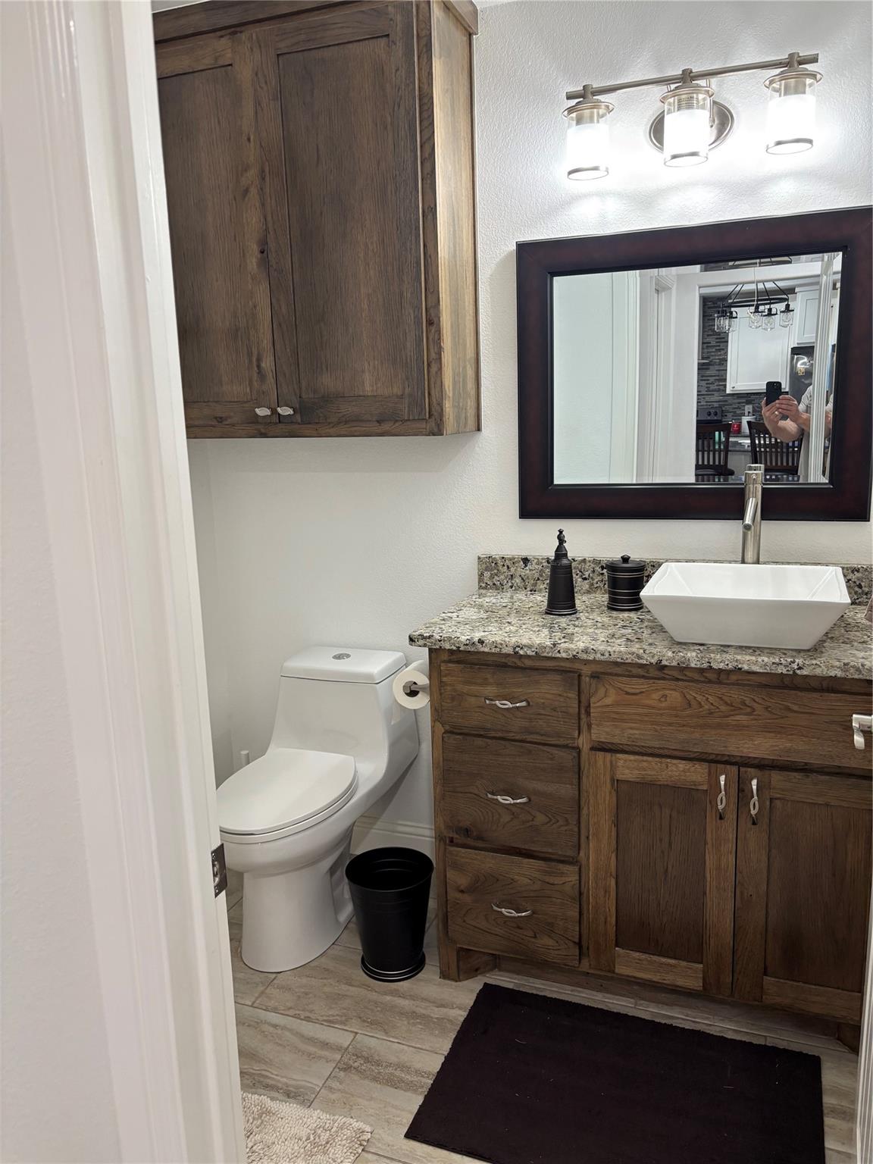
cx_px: 436
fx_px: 874
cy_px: 582
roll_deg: +0.7
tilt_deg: -11.4
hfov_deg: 53.1
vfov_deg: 67.3
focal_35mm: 26
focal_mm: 5.96
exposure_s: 1/60
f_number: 1.6
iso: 125
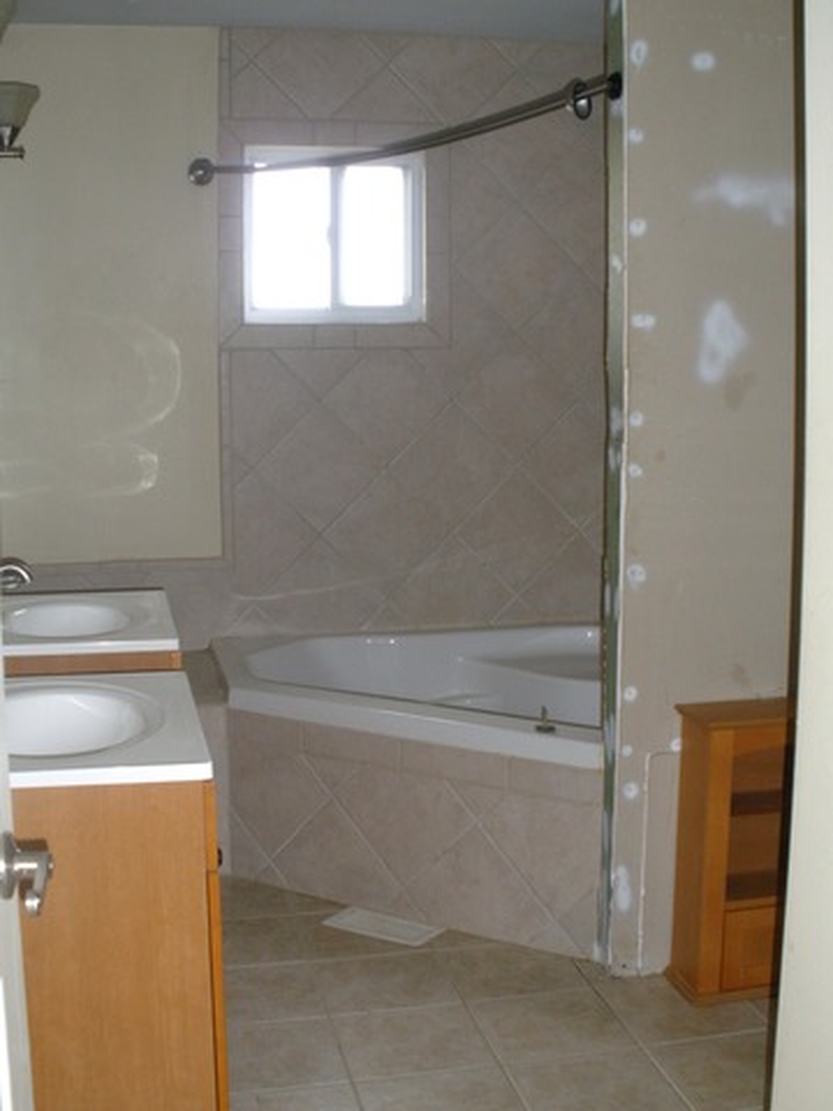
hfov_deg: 32.9
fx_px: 1412
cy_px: 556
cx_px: 416
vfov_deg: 42.9
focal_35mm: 44
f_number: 4
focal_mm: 7.7
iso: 250
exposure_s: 1/40
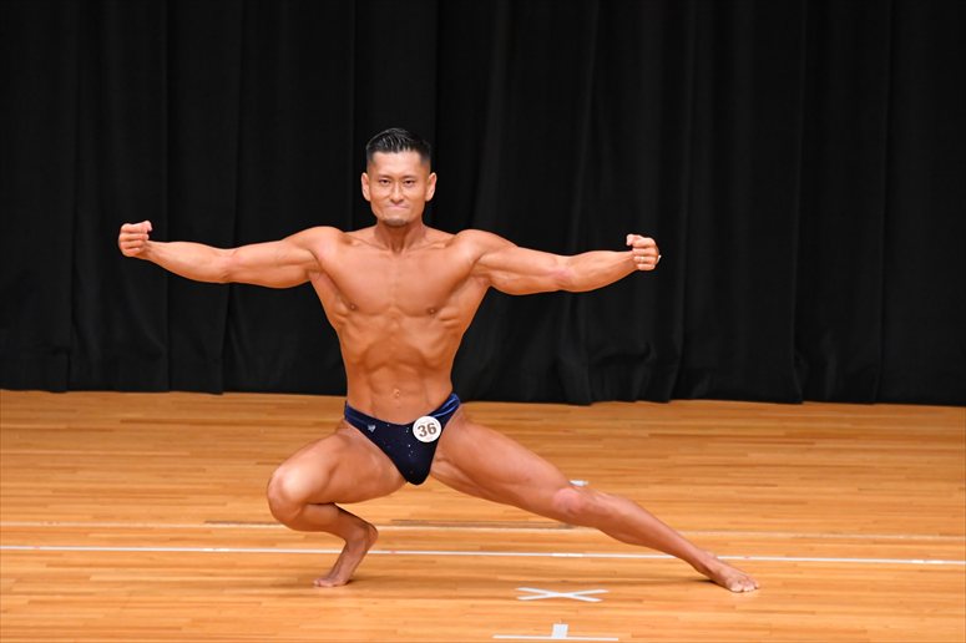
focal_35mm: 315
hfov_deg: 6.5
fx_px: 8448
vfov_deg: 4.4
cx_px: 483
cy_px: 322
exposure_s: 1/400
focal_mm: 210
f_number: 5.6
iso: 4000
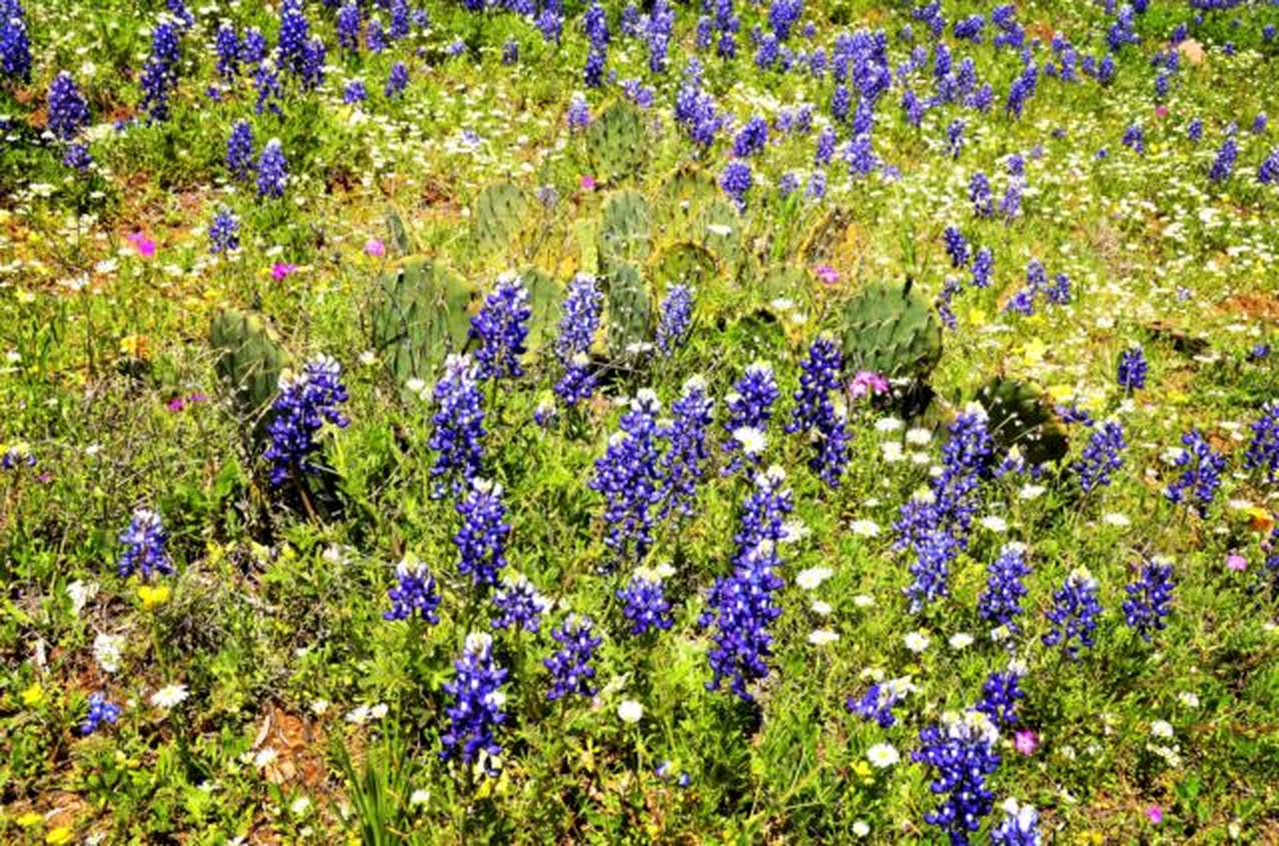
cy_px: 423
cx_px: 640
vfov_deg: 34.0
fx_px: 1382
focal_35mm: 39
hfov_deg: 49.7
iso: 200
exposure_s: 1/125
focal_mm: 26
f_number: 16
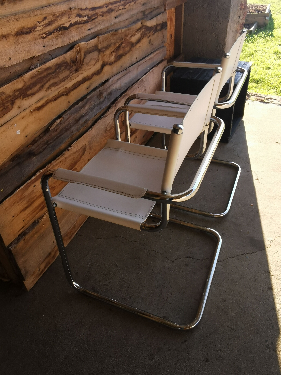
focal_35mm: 26
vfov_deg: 67.3
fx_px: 281
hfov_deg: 53.1
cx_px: 140
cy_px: 188
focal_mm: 2.26
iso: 50
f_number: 2.2
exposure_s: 1/148
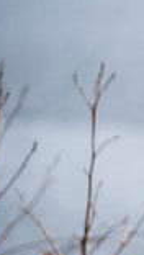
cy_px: 164
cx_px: 455
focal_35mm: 701
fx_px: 4748
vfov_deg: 3.1
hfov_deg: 1.7
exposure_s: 1/1000
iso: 100
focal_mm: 180
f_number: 2.8
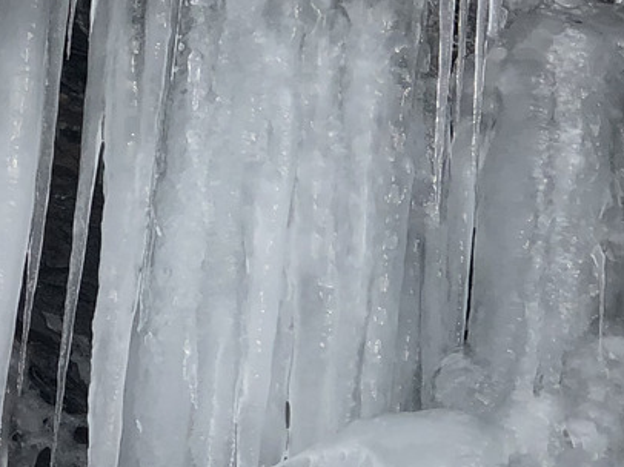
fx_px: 3693
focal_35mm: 205
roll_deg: -5.5
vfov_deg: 7.2
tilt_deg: +21.0
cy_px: 32
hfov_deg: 9.6
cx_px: -31
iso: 16
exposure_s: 1/906
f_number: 2.4
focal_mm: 6
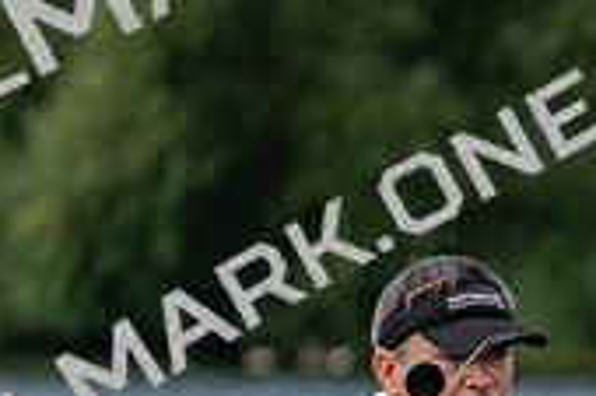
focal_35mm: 854
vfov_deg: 1.6
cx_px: 978
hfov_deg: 2.4
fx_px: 14125
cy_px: 538
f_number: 5.6
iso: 400
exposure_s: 1/1600
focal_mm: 250
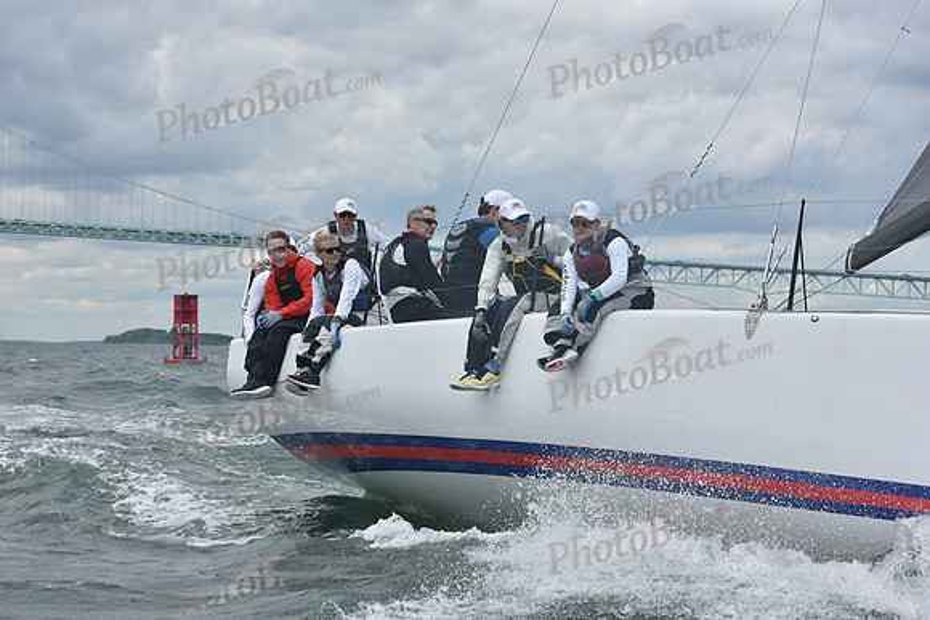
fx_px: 2222
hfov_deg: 23.6
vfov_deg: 15.9
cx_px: 465
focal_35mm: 86
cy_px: 310
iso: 250
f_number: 7.1
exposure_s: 1/1000
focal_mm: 86
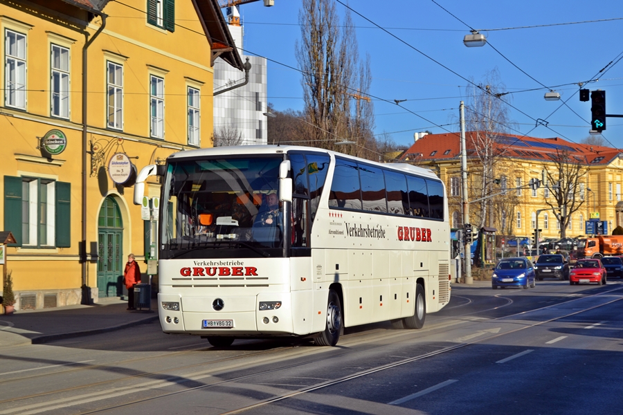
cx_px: 312
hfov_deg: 28.1
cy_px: 208
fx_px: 1246
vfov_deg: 18.9
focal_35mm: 72
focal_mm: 48
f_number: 8
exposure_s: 1/250
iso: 100
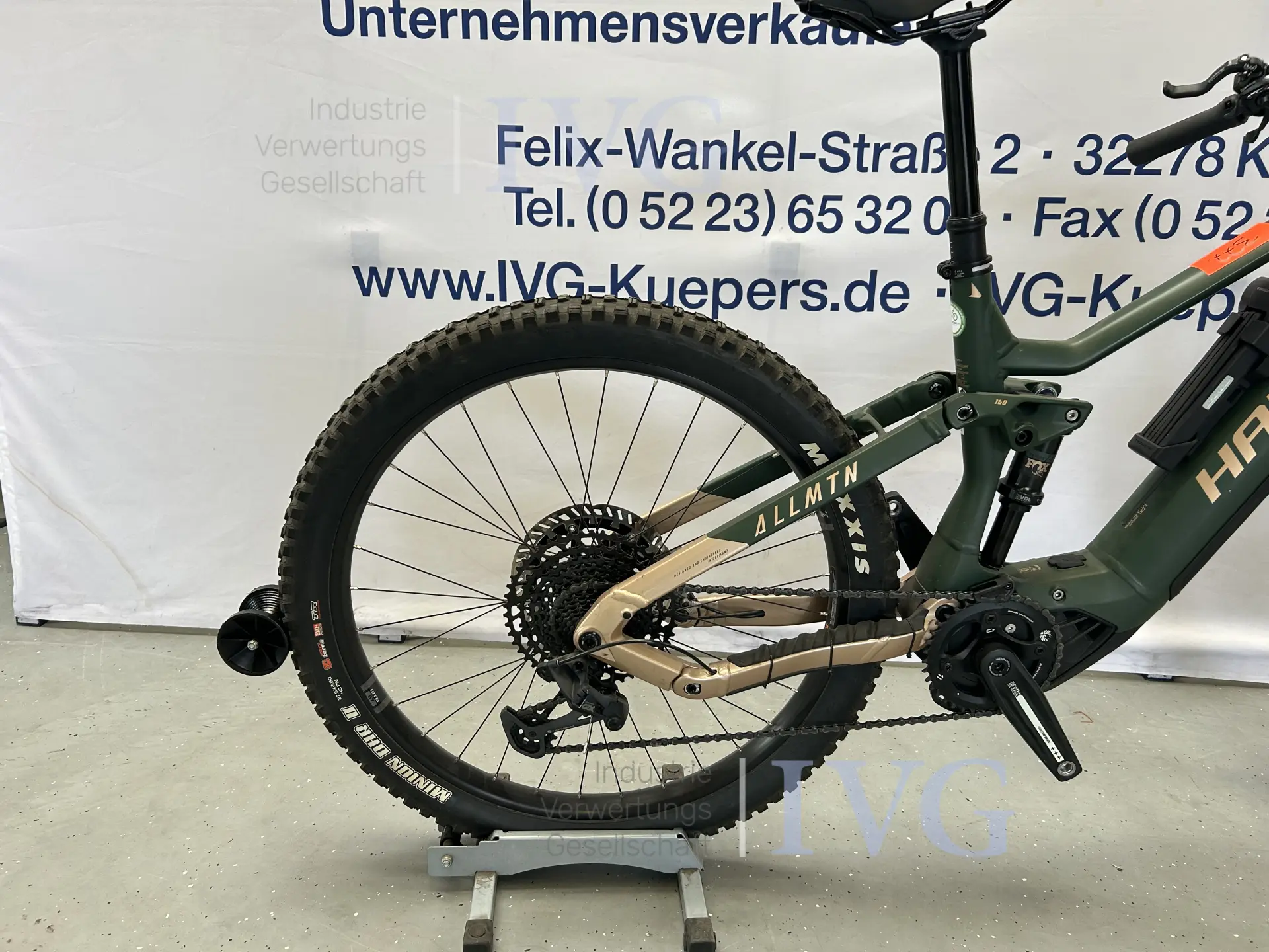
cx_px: 634
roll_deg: -1.5
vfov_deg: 53.1
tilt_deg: -15.7
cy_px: 476
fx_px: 953
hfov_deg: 67.3
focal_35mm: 26
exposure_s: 1/121
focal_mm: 5.7
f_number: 1.5
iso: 100
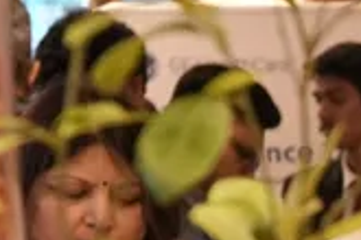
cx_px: 1059
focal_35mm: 248
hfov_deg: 7.4
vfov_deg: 5.3
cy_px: 649
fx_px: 2487
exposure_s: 1/160
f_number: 4
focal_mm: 32
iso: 4000
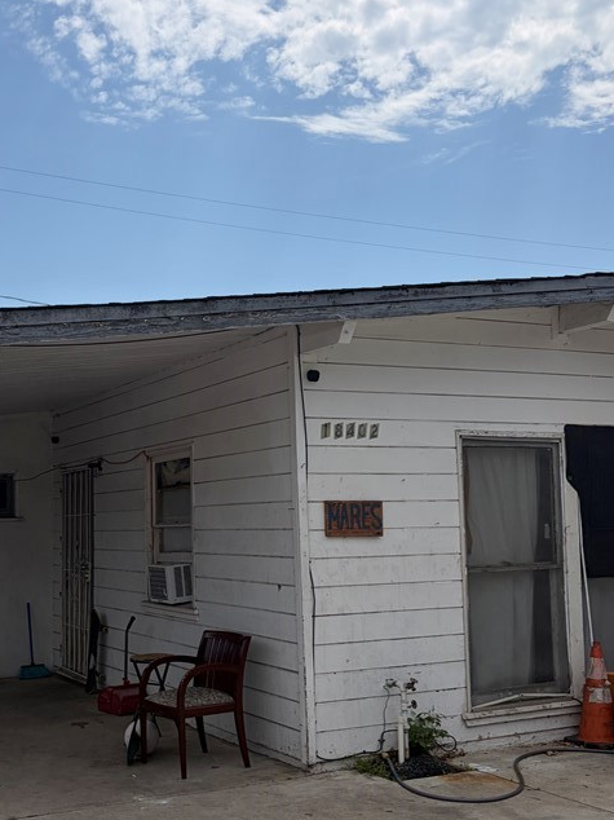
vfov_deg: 44.7
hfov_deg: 33.9
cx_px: 193
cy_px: 468
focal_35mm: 42
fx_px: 994
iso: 50
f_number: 1.6
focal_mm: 5.96
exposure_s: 1/6993
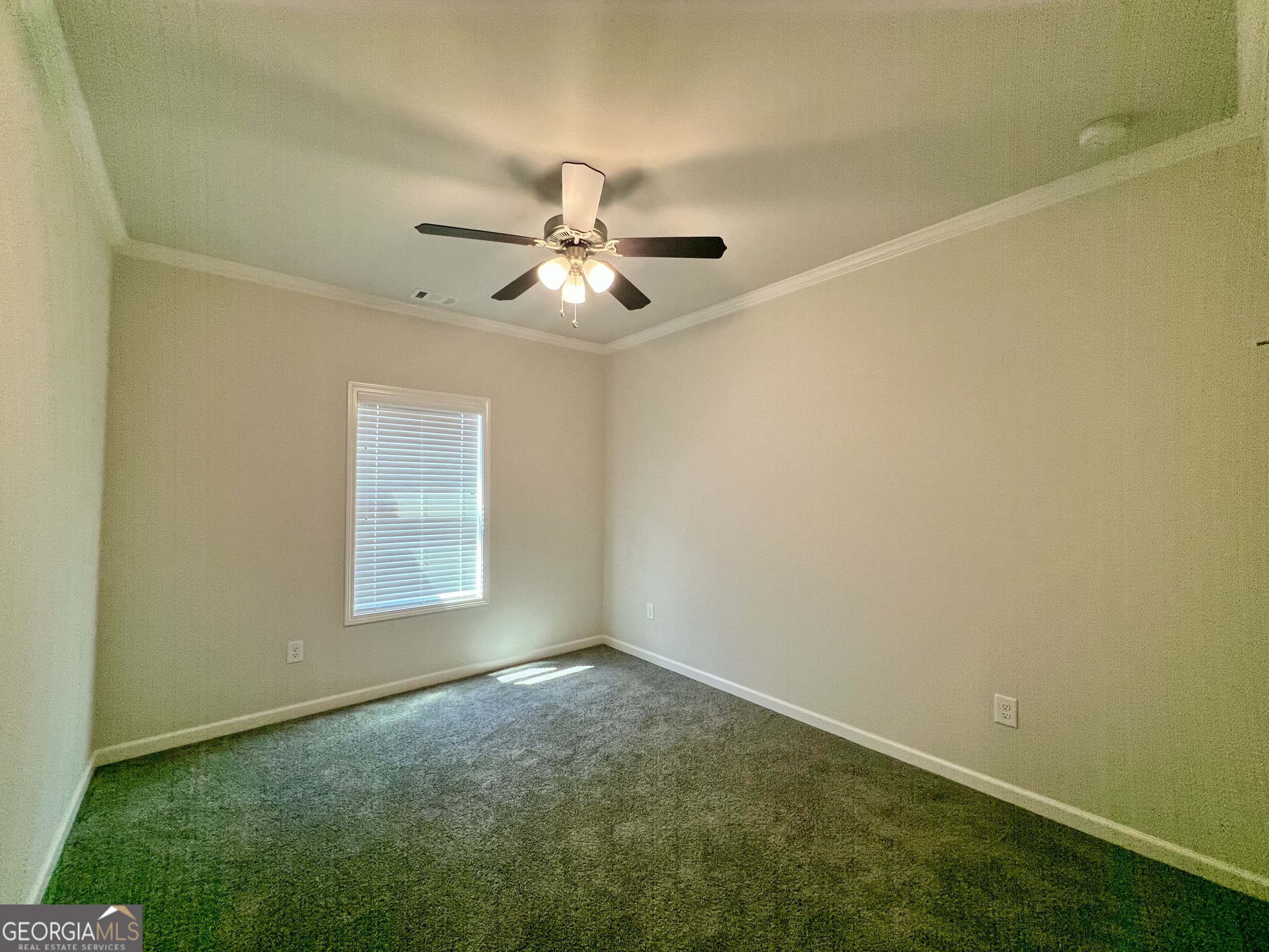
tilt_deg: +2.0
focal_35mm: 13
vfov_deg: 89.9
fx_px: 477
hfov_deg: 106.2
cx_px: 634
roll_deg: +0.5
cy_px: 476
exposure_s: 1/120
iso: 160
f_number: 1.8
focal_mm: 1.57
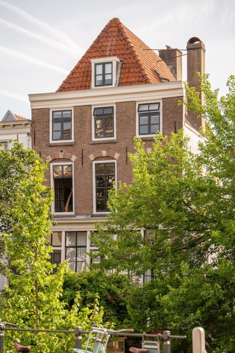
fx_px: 822
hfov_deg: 16.3
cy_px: 222
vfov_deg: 24.1
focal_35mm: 84
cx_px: 102
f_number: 2.8
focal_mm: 63.7
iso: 100
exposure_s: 1/800
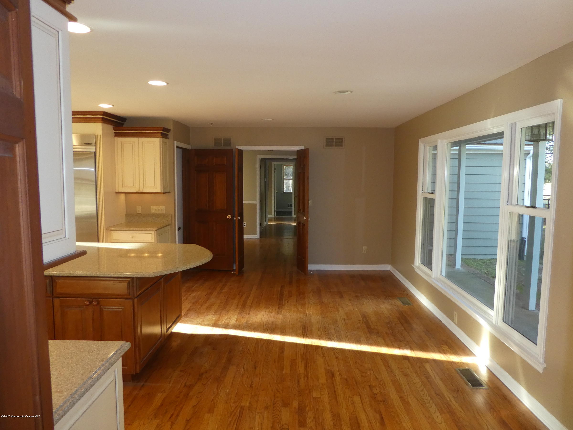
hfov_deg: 71.6
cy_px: 215
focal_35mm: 24
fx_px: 397
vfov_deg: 56.8
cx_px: 286
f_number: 3.3
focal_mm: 4.3
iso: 250
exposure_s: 1/60
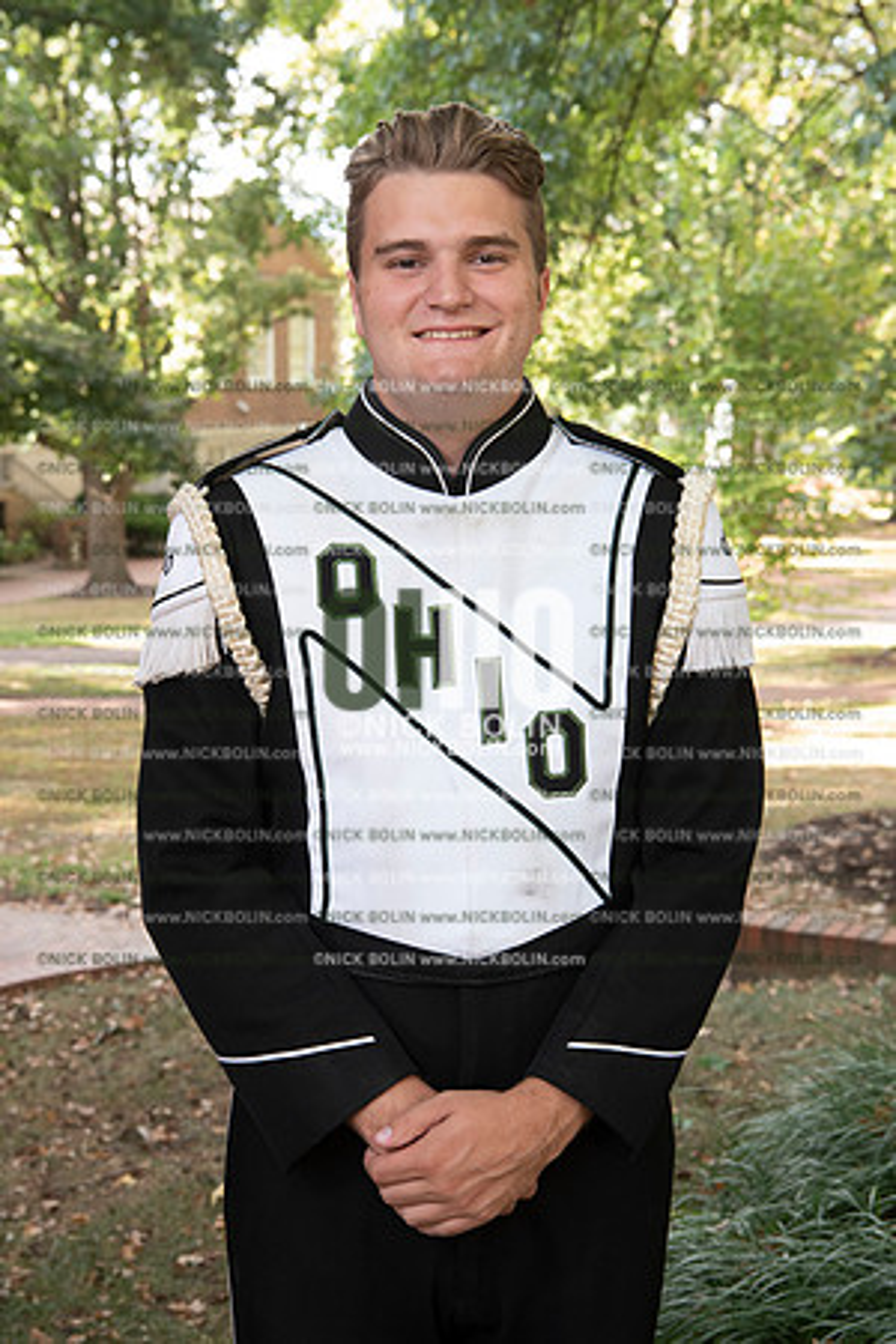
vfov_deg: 35.6
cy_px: 672
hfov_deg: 24.2
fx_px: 2091
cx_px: 448
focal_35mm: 56
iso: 800
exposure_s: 1/100
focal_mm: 56
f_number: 8
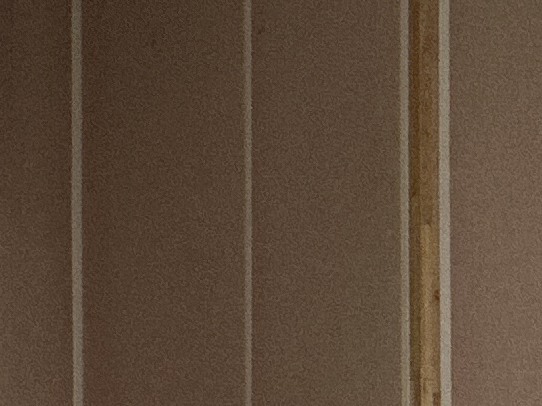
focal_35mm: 569
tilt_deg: +0.2
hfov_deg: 3.4
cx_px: -777
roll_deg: +0.5
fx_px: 8905
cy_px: 850
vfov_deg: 2.6
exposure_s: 1/40
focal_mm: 9
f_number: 2.8
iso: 200
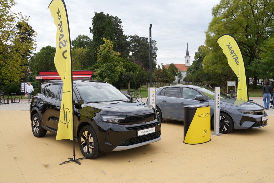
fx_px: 228
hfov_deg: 61.9
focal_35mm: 30
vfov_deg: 43.6
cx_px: 137
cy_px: 92
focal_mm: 30
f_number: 10
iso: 100
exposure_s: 1/60
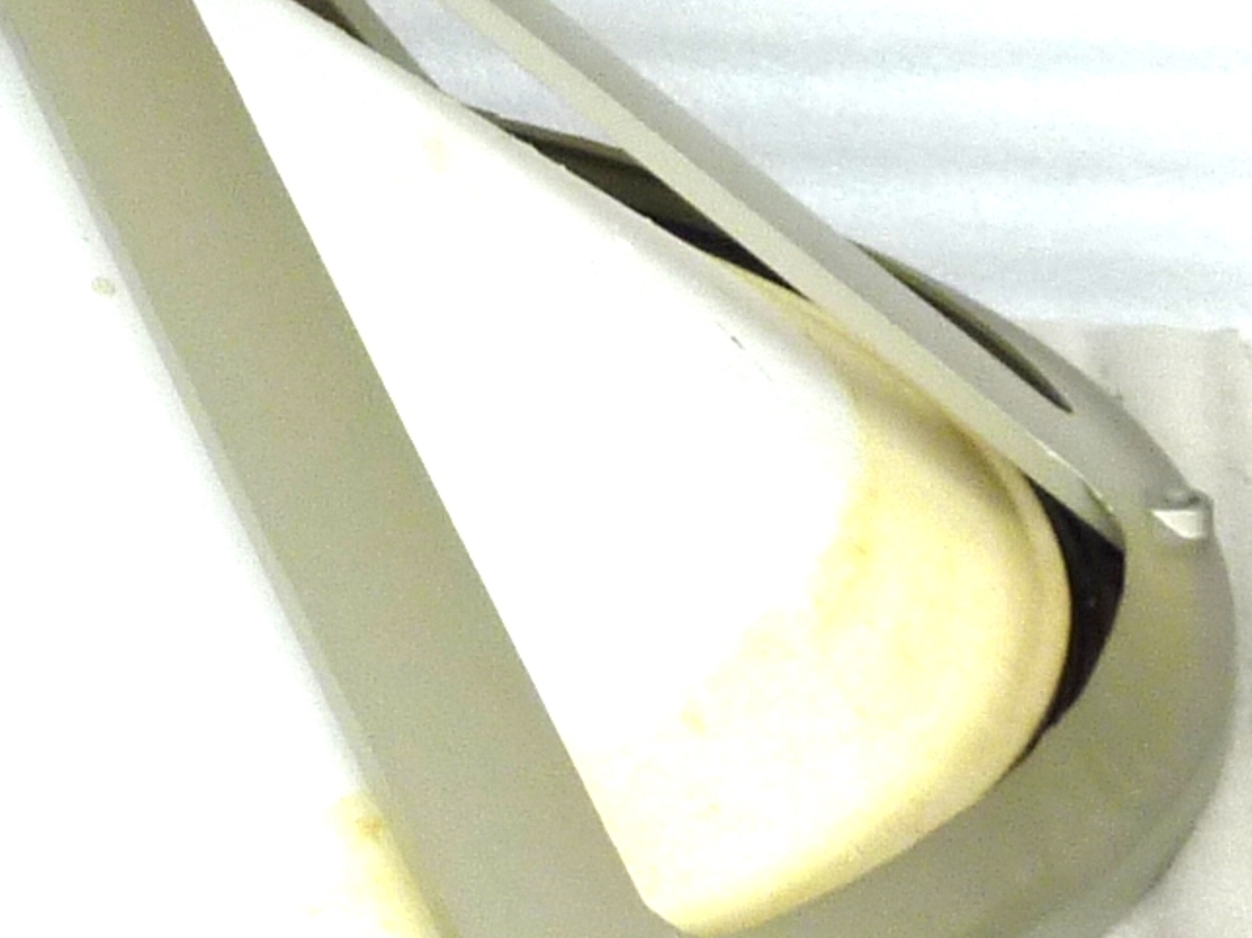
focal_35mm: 199
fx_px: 7196
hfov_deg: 9.8
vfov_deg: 7.4
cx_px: -169
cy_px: 177
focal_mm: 7.3
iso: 100
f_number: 3.7
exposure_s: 1/30
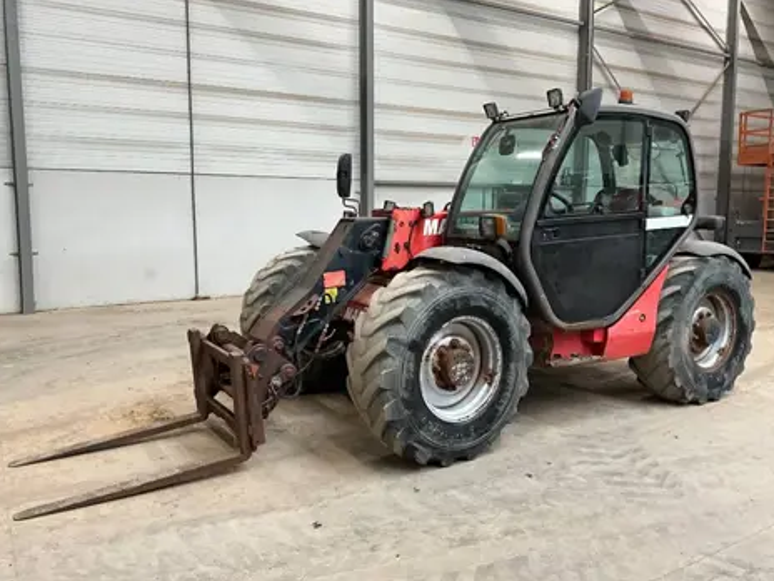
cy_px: 294
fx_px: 671
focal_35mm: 30
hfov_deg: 60.0
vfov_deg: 46.8
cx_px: 394
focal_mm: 3
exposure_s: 1/60
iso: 125
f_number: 1.8
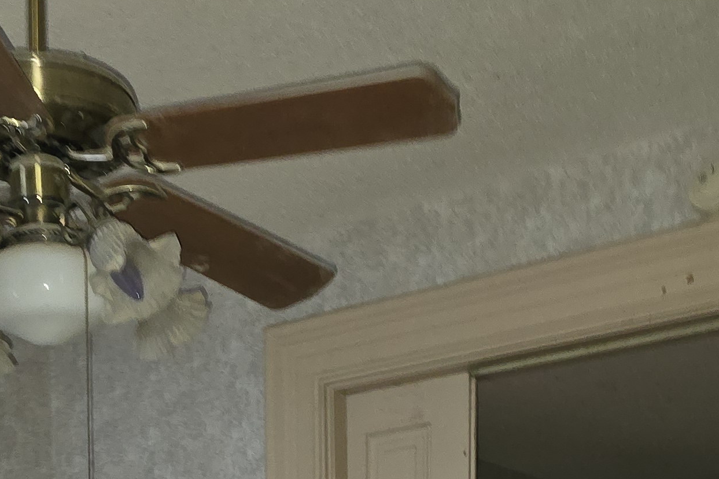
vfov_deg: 15.4
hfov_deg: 26.1
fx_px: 1537
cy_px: 841
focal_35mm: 77
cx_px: 220
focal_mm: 6.3
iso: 320
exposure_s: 1/12
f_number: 1.7
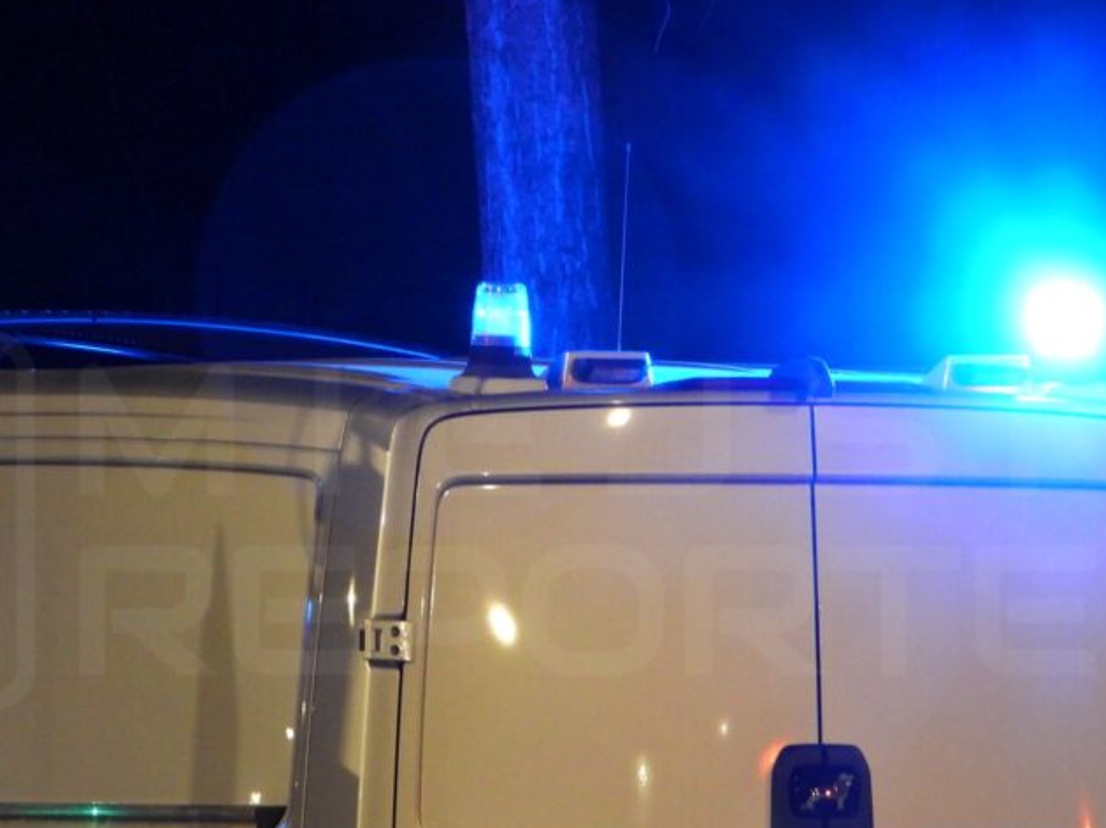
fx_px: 15586
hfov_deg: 4.1
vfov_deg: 3.0
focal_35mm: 488
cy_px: 310
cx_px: 355
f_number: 4.5
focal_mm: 53.9
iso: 800
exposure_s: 1/4
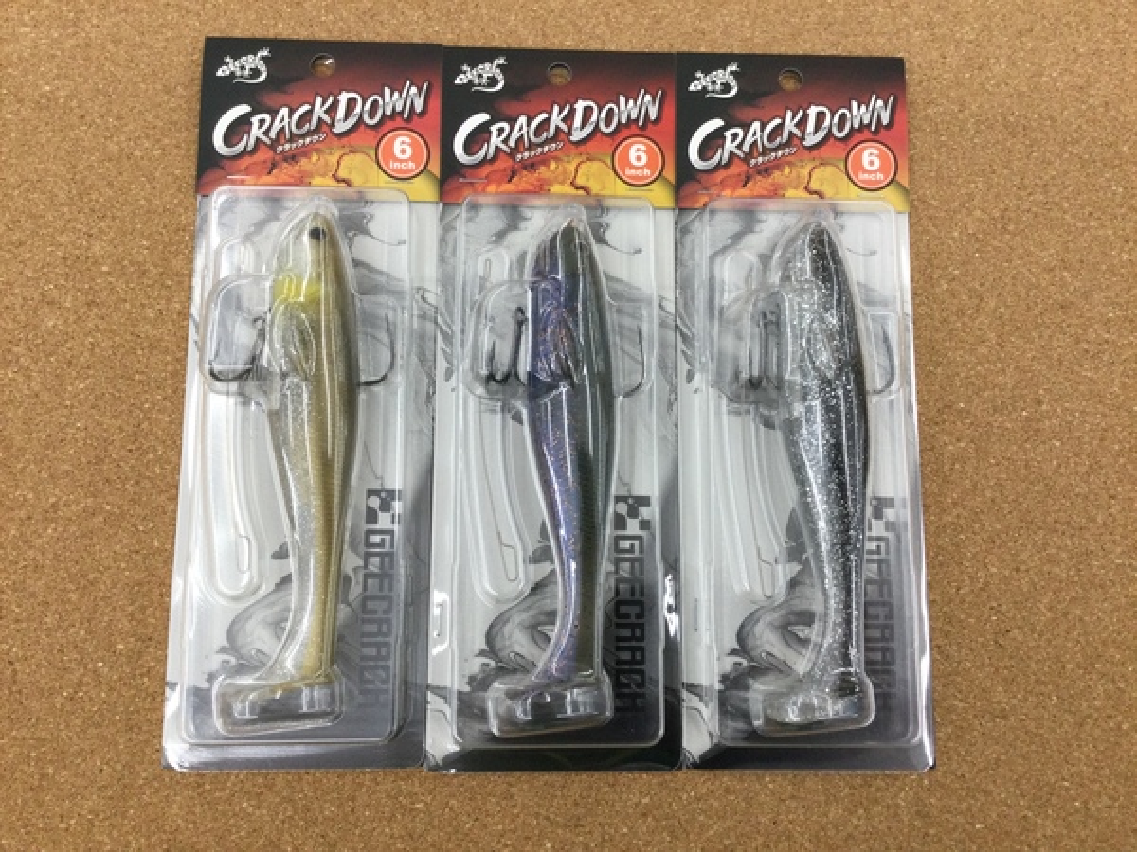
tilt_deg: -81.4
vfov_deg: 45.4
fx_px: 1018
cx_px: 568
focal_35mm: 31
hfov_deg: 58.4
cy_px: 426
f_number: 2.4
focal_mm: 3.3
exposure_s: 1/30
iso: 25
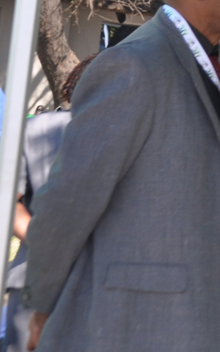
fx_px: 1622
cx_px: 679
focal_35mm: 169
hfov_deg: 6.9
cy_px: 81
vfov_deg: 12.4
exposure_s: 1/400
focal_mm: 24
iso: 200
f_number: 3.8
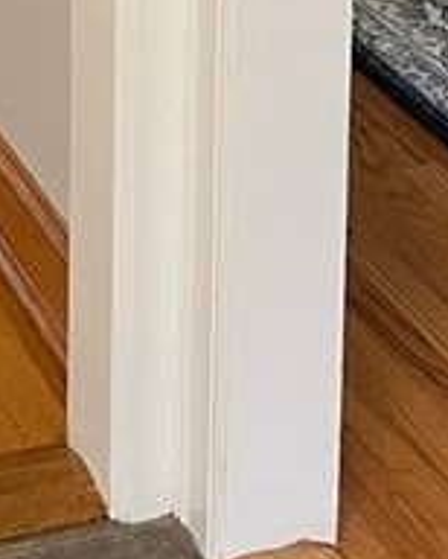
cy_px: -530
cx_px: -52
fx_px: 2234
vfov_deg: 12.6
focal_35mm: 135
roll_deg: +0.5
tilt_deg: -11.0
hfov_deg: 11.3
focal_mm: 4.2
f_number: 1.6
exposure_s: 1/60
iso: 400
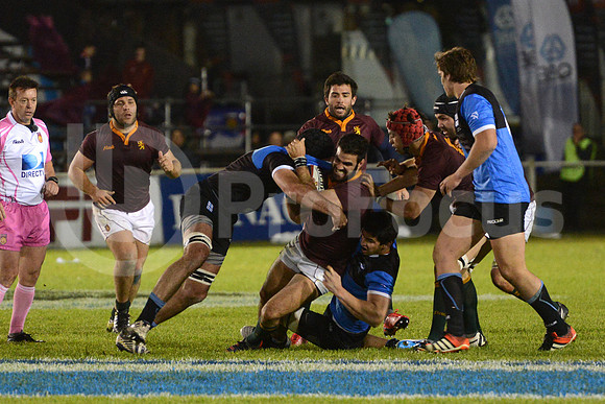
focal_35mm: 270
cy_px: 202
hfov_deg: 7.6
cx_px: 302
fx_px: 4538
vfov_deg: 5.1
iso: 5000
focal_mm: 270
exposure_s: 1/500
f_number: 4
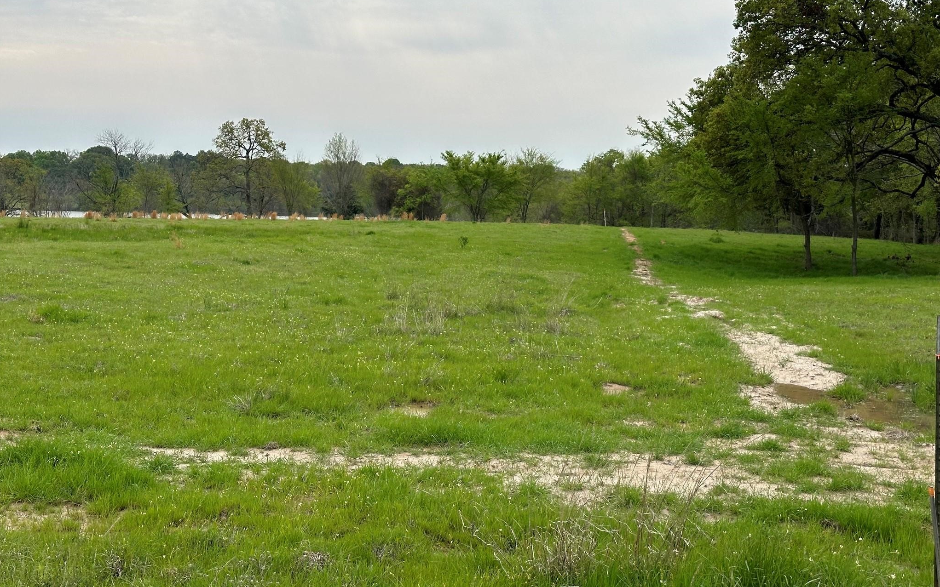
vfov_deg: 25.3
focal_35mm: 51
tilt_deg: -1.9
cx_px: 470
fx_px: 1307
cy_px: 238
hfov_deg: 39.6
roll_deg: -0.6
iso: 64
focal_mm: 6.86
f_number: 1.78
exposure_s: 1/4566
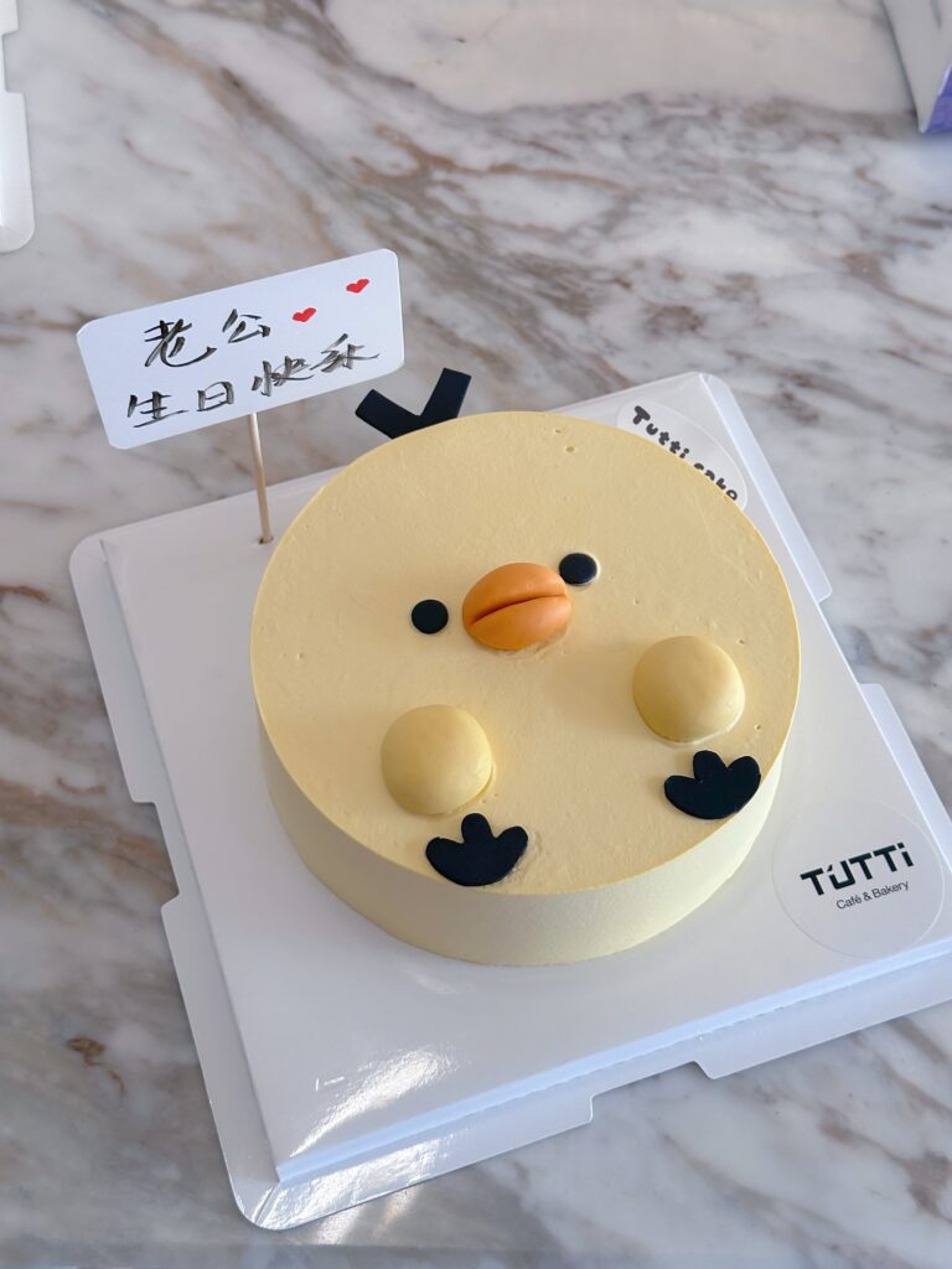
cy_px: 634
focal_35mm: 48
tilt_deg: -59.1
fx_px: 1760
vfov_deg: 39.7
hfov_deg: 30.3
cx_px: 476
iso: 50
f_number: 1.78
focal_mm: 6.86
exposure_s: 1/100
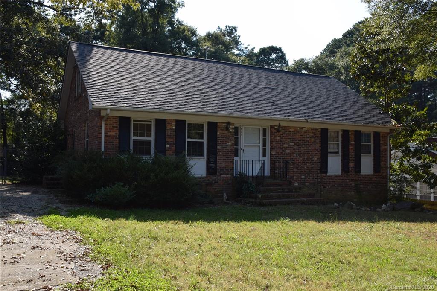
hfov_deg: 55.1
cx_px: 218
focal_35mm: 34
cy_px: 146
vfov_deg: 38.3
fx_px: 419
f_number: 7.1
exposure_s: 1/200
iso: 100
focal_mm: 23
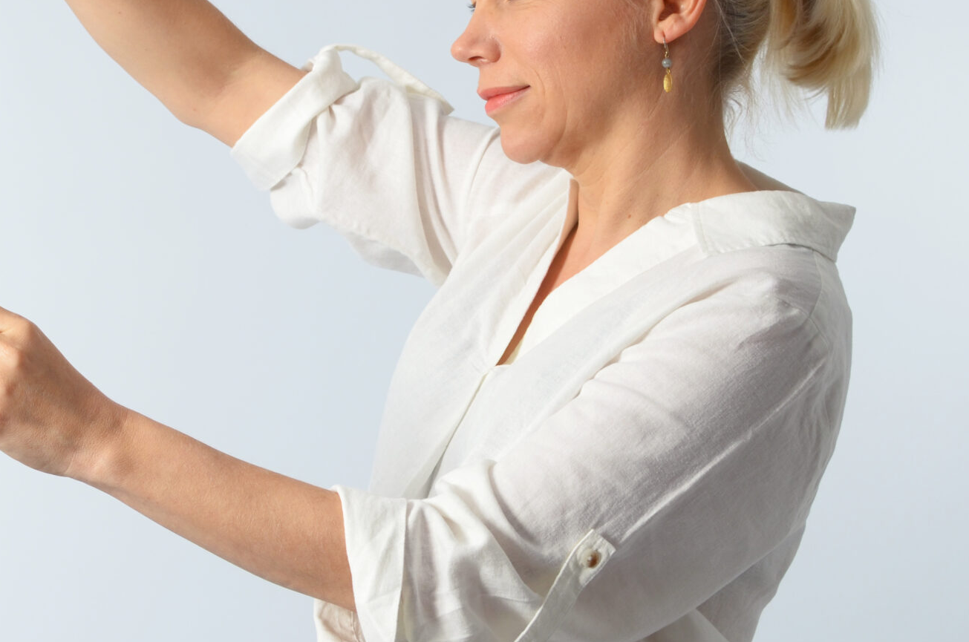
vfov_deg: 13.2
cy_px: 253
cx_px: 227
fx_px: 2767
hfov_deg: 19.7
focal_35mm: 103
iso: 200
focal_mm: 35
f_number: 5.6
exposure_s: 1/250
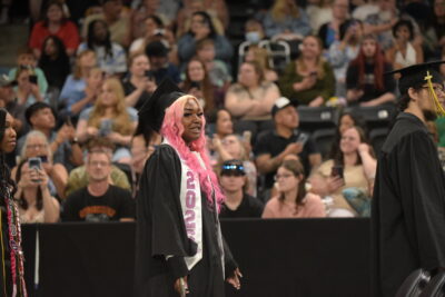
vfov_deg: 11.0
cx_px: 222
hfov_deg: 16.4
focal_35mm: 125
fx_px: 1546
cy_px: 148
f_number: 2.8
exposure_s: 1/1250
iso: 4000
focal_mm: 125
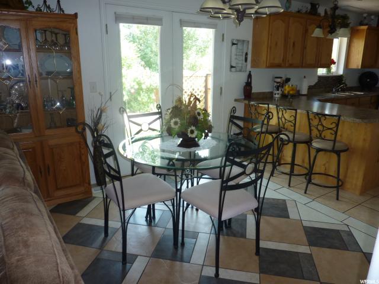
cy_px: 142
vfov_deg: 54.9
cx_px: 190
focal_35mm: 25
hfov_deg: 69.4
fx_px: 274
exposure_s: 1/30
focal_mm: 4.1
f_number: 3.3
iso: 100
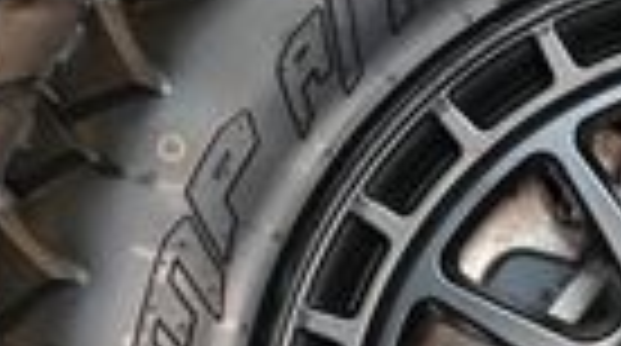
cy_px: 449
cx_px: 796
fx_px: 2998
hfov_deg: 11.5
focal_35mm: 182
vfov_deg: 6.6
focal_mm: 25
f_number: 4.2
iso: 2200
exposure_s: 1/125
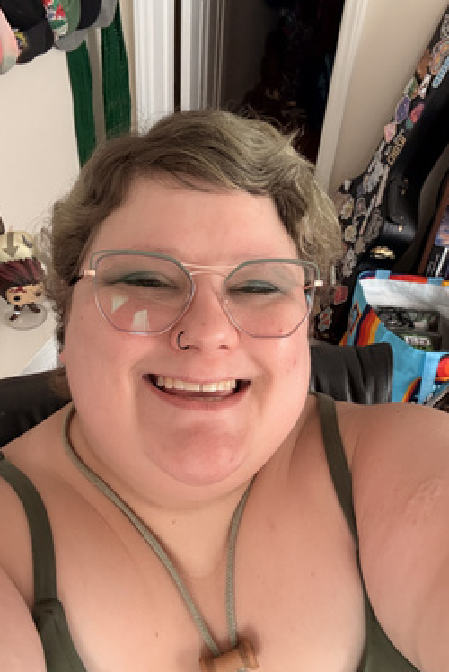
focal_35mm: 32
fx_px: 598
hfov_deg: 41.2
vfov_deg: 58.7
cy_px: 343
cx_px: 224
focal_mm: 2.69
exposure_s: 1/60
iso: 320
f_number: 1.9
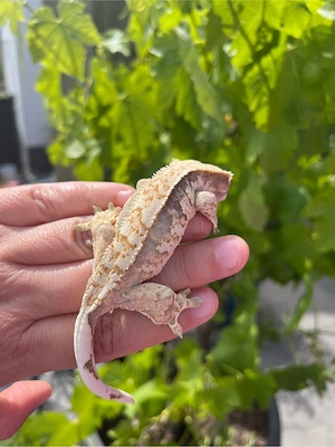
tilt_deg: -25.4
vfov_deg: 67.3
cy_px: 224
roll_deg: -2.9
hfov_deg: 53.1
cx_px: 168
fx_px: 335
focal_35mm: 26
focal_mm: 5.1
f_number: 1.6
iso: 50
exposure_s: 1/1389
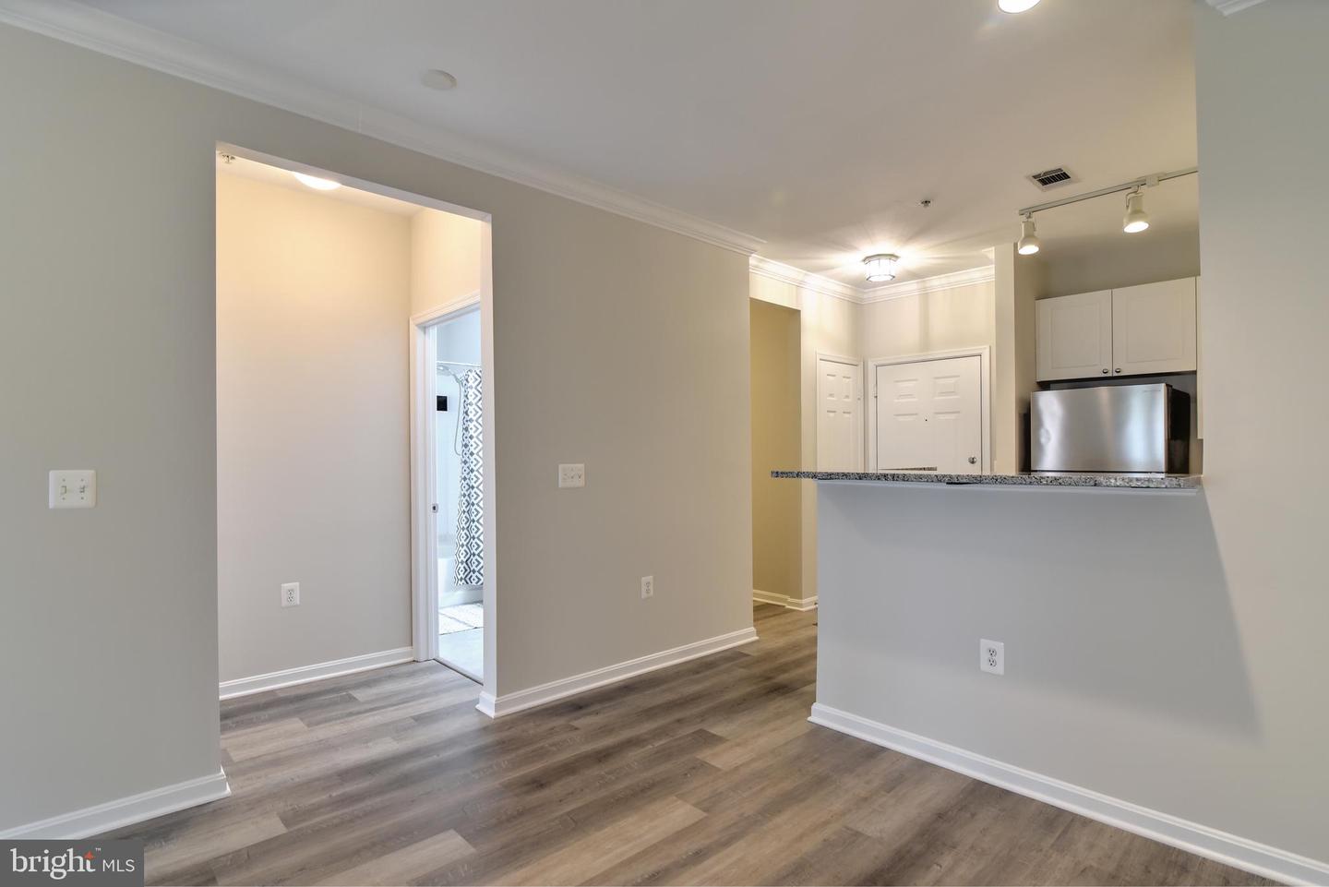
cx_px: 664
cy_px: 444
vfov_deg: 67.4
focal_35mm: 18
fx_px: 665
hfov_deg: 90.0
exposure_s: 1/40
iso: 1250
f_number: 4.5
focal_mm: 18
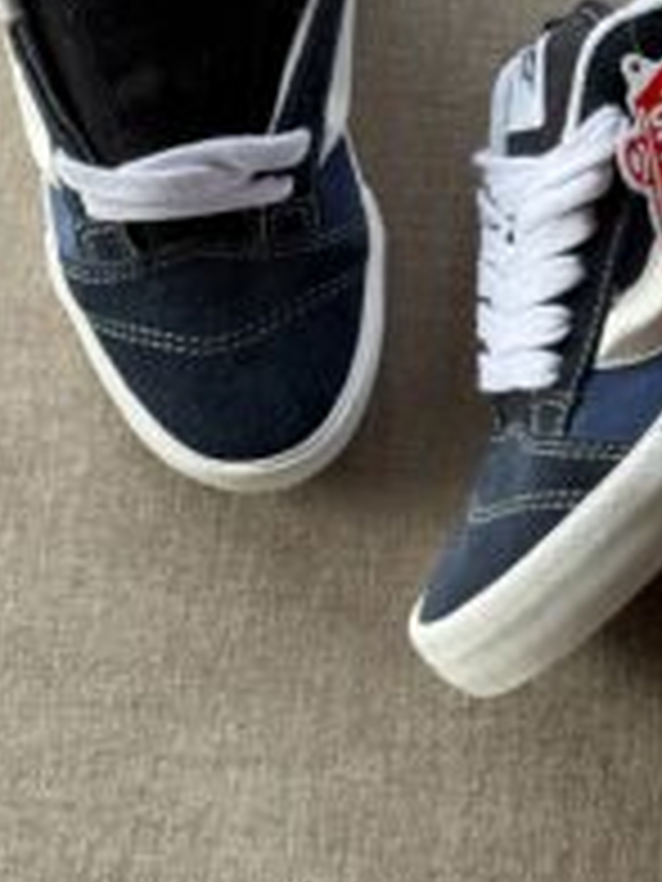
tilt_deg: -77.4
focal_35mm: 98
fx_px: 2499
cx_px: 518
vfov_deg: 19.9
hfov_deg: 15.0
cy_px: 225
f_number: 1.78
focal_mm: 6.76
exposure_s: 1/223
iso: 50
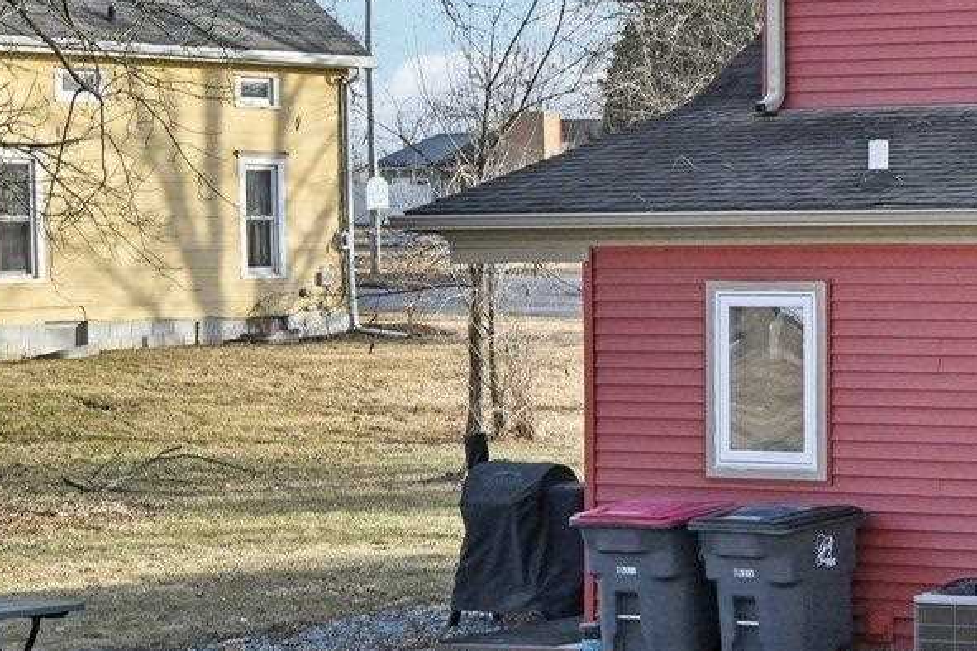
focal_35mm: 104
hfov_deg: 17.5
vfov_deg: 13.1
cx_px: 1488
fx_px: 2822
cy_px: 217
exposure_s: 1/4000
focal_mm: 30
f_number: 4
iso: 800
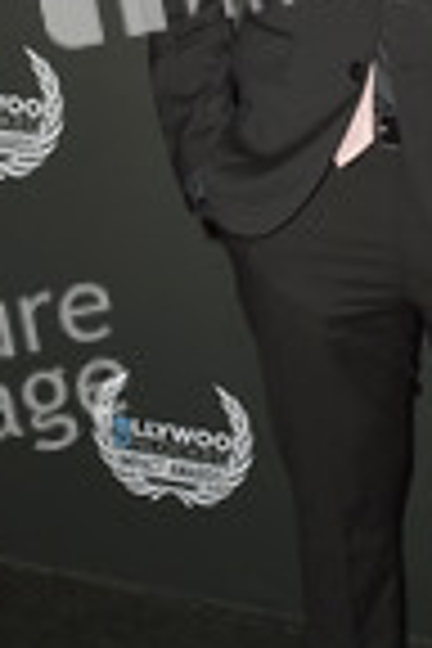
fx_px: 1602
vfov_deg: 22.7
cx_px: 389
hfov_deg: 15.2
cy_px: 166
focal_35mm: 89
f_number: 6.3
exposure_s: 1/250
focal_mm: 32
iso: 320
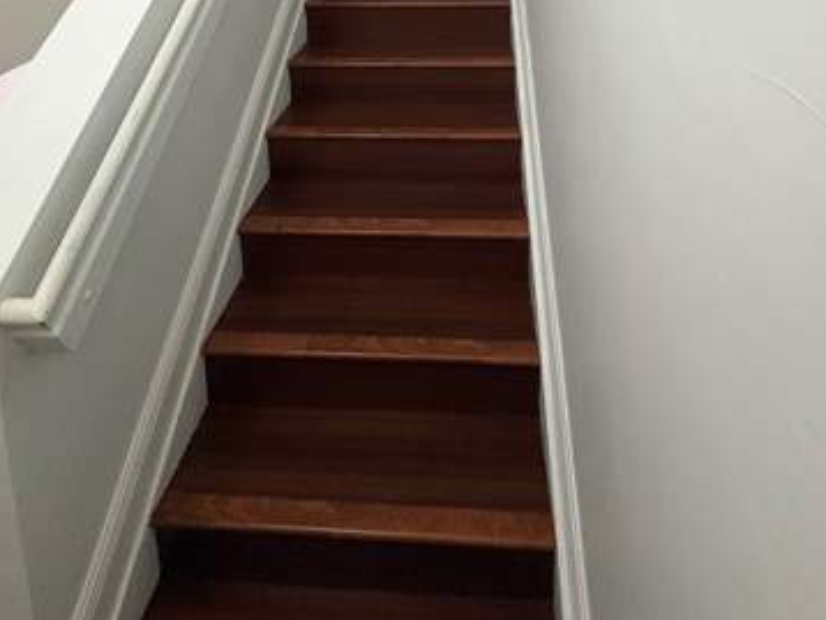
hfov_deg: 69.3
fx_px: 597
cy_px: -60
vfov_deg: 43.0
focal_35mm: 25
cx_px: 436
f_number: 2.2
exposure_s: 1/60
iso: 640
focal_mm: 2.22
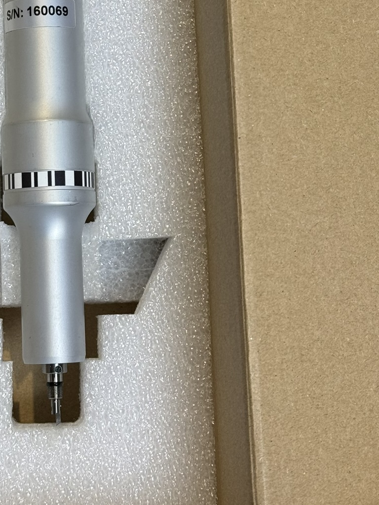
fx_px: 1401
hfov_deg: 15.3
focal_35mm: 96
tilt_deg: -79.5
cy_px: 63
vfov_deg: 20.1
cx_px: 99
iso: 64
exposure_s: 1/120
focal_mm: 6.76
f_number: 1.78
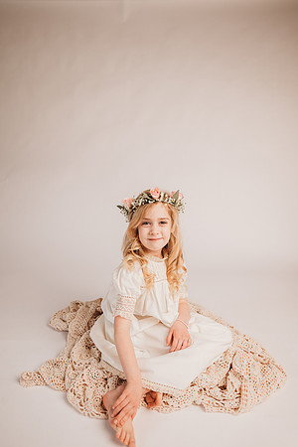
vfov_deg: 73.7
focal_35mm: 24
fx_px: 298
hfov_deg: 53.1
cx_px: 149
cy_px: 224
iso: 100
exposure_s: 1/160
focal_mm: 24
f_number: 2.5
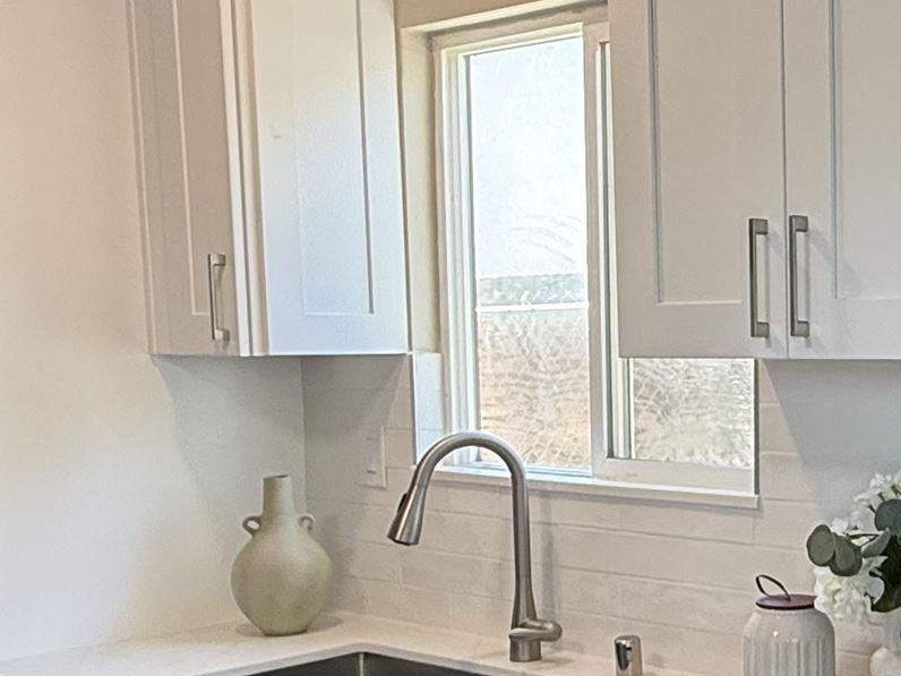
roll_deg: -0.3
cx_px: 969
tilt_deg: -5.2
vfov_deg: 26.8
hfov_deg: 31.8
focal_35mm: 54
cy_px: 471
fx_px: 1406
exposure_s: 1/120
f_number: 2.2
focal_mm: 2.22
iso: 160
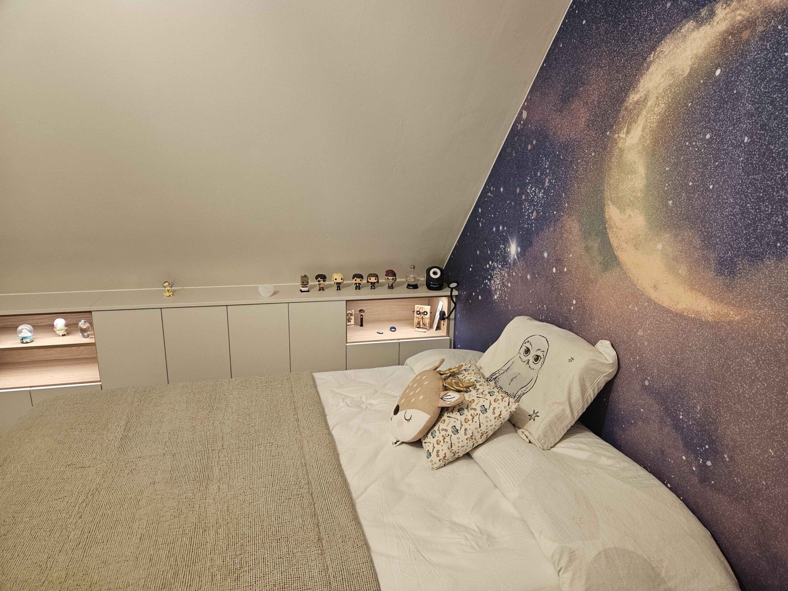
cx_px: 394
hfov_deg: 73.9
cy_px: 296
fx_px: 524
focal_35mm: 23
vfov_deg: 58.9
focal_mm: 5.4
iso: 320
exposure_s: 1/31
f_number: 1.8
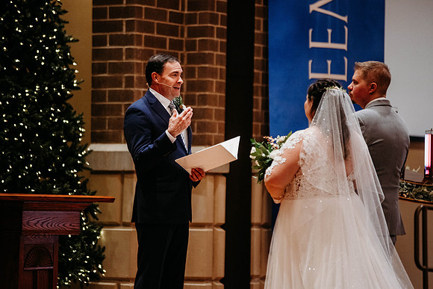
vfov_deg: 6.9
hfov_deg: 10.3
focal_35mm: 200
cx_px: 216
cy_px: 144
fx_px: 2406
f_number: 2.8
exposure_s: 1/250
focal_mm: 200
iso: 2000
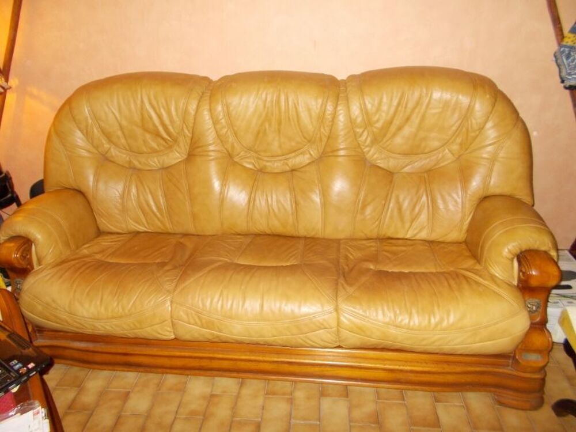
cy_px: 216
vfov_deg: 53.1
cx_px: 288
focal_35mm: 26
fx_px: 433
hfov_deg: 67.3
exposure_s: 1/25
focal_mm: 4.6
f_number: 3.2
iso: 250
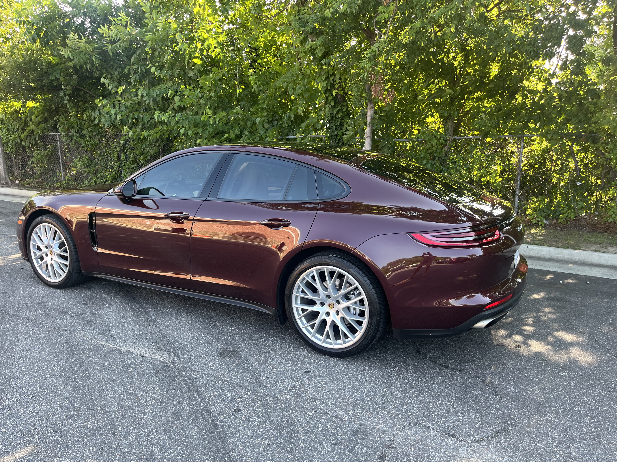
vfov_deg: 53.1
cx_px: 308
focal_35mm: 26
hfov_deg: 67.3
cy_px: 231
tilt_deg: -11.2
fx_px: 463
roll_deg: +2.3
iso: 32
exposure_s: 1/127
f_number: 1.6
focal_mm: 5.1
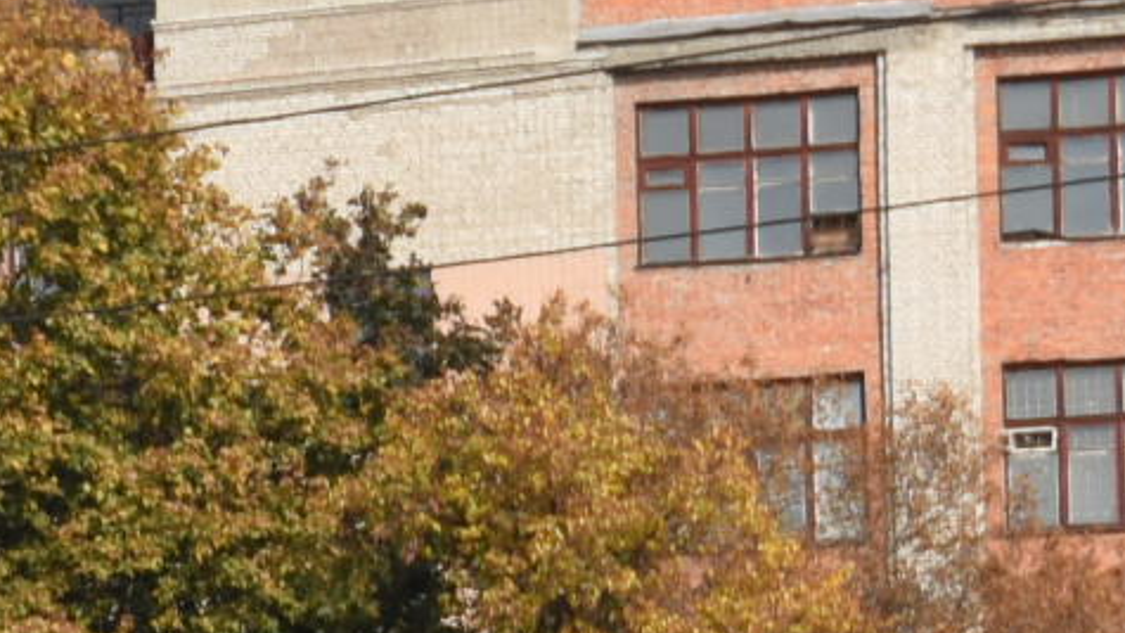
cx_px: -1492
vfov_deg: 4.2
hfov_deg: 7.2
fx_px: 8470
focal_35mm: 284
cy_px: 977
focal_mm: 35
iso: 400
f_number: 7.1
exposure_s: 1/1250
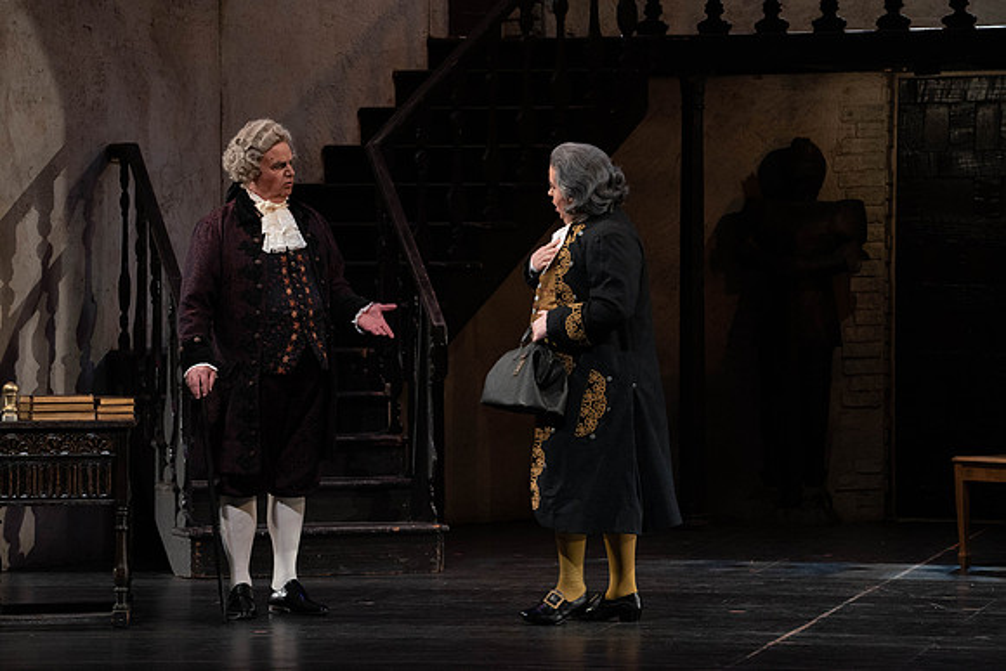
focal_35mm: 194
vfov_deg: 7.1
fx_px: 5422
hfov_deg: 10.6
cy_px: 336
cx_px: 503
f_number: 9
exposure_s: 1/250
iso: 3200
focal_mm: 194
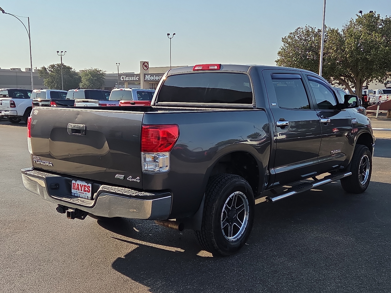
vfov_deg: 36.8
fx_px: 441
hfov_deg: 47.9
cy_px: 146
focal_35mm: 39
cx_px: 196
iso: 25
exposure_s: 1/1667
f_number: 1.8
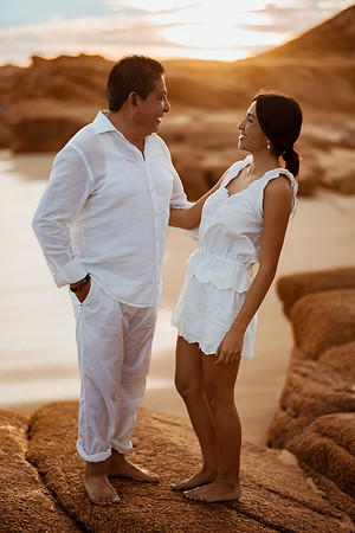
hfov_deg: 23.4
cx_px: 178
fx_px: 858
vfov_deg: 34.5
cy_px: 266
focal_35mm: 58
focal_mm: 58
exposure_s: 1/3200
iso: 80
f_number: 1.4
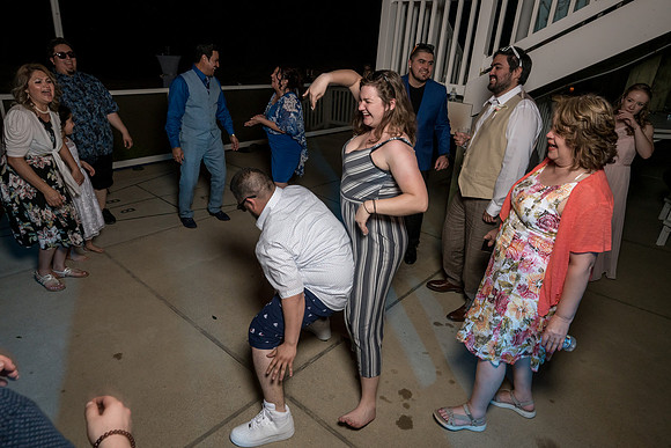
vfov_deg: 57.1
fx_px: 412
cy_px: 224
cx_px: 332
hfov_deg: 78.4
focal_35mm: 22
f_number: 5.6
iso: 2000
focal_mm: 19
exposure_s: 1/100
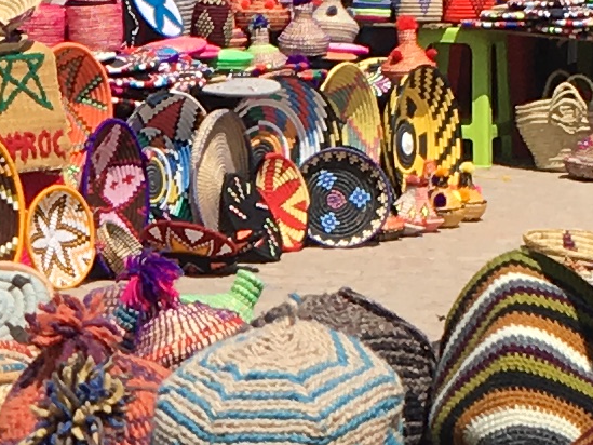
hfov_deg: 9.2
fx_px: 3650
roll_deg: -1.3
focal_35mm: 213
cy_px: 593
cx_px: -146
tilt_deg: -12.6
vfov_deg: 6.9
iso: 25
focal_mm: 4.15
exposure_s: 1/2331
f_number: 2.2
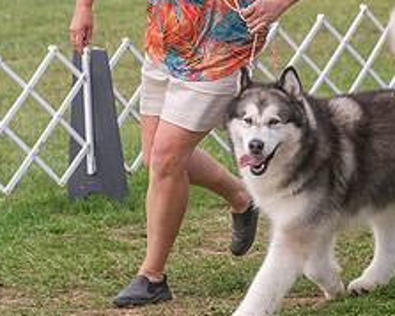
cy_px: -12
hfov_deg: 6.4
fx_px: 3551
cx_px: 277
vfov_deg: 5.1
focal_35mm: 304
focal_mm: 107
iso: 200
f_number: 4.5
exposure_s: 1/640
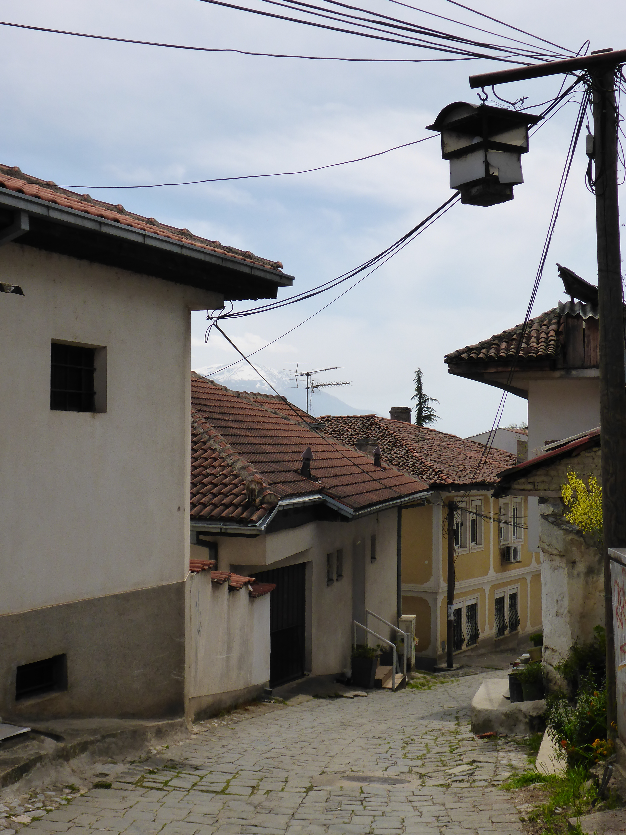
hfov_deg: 32.2
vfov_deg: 42.1
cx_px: 313
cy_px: 418
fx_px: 1085
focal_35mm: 45
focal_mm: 7.8
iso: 160
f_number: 4.3
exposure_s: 1/1000
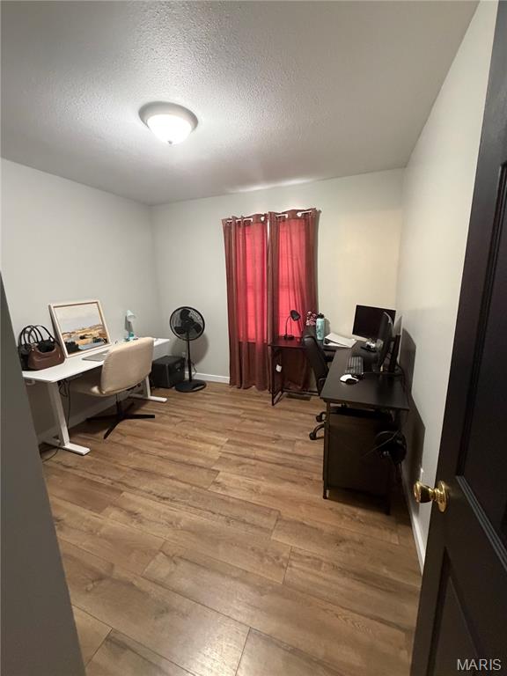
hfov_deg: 85.7
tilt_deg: -10.7
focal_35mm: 14
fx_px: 273
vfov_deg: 102.1
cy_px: 338
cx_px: 254
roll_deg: +3.5
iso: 500
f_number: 2.2
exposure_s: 1/60
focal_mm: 2.22
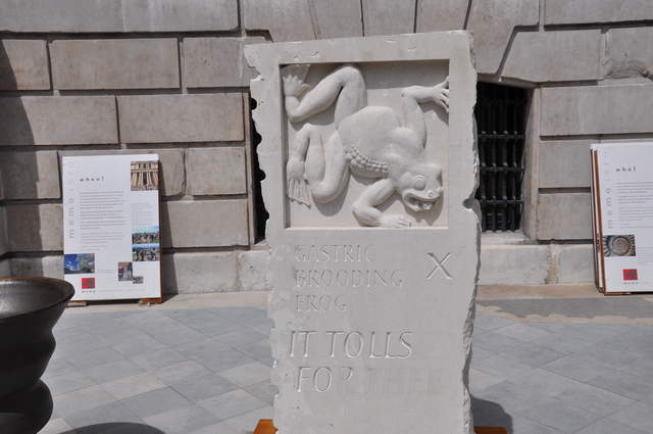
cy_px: 217
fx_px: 707
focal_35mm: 39
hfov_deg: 49.6
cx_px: 326
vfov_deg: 34.1
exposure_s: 1/500
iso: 200
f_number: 11
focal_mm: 26
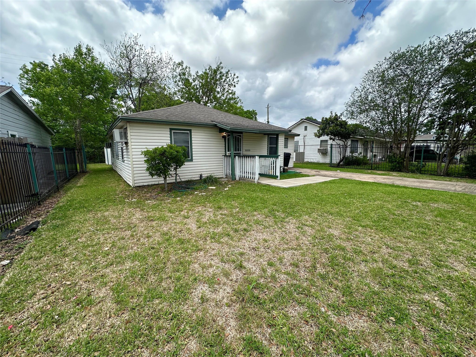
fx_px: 193
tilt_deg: -7.9
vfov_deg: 85.7
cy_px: 178
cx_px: 238
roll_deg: +0.0
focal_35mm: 14
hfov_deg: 102.1
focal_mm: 2.22
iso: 50
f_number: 2.2
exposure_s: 1/1014
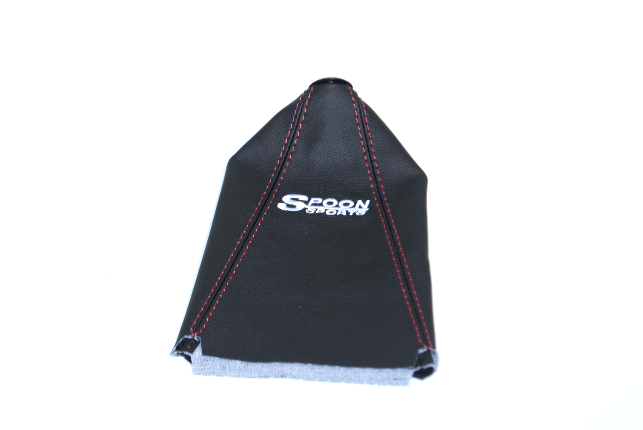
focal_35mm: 82
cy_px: 215
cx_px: 322
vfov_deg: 16.6
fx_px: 1475
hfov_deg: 24.6
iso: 200
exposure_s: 1/80
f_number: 5.6
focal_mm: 55
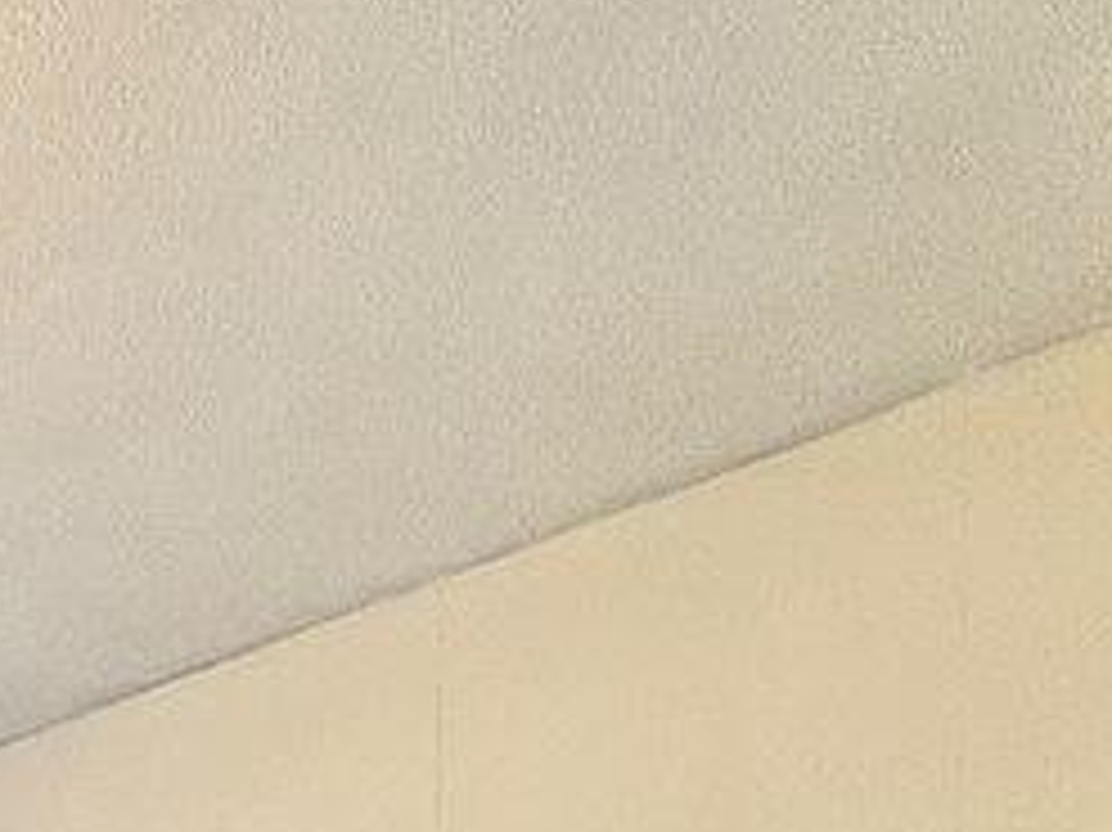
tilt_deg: -0.6
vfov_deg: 17.8
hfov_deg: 25.4
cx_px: -540
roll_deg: -0.9
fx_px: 1862
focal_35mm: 58
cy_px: 1655
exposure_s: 1/110
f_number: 2.2
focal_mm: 2.22
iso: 64
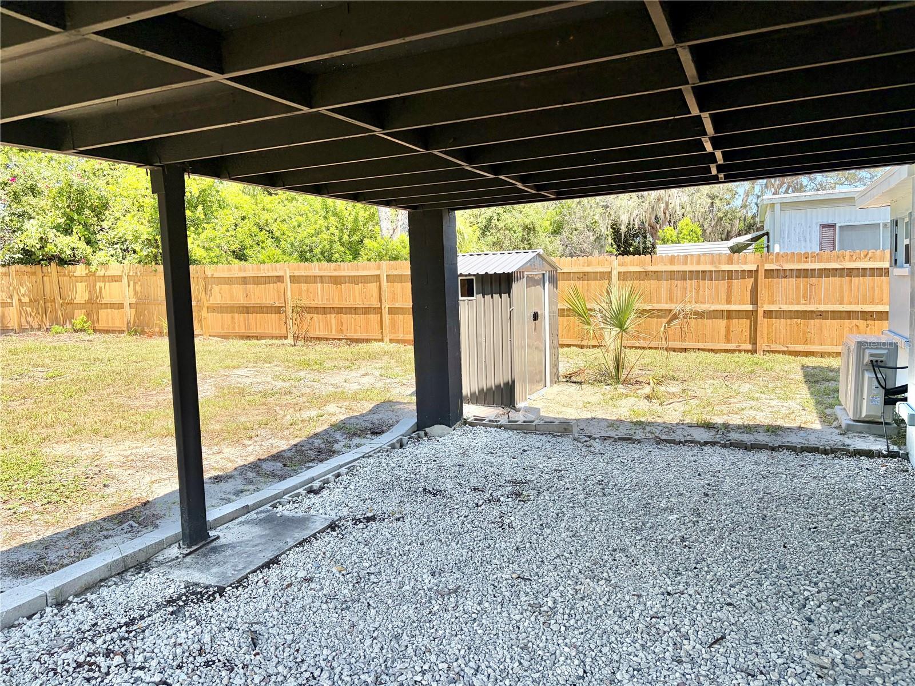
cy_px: 343
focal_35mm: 26
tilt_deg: -5.7
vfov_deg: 53.1
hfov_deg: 67.3
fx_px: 687
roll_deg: +3.0
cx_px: 458
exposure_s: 1/1239
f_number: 1.6
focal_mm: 5.96
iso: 50
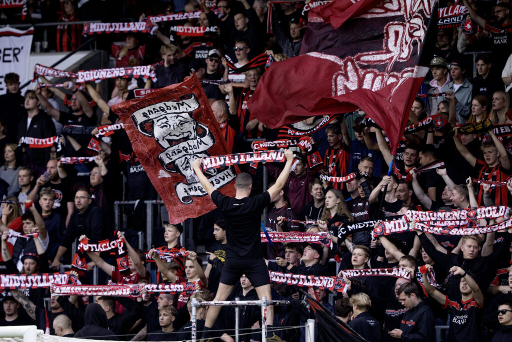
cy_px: 171
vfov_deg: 3.4
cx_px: 256
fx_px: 5689
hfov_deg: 5.2
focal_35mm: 400
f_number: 4
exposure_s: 1/640
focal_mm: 400
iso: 1250
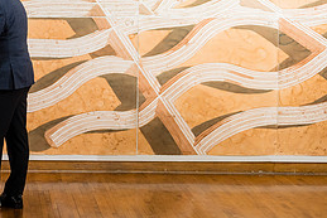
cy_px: 22
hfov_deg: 16.6
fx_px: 1081
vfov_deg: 11.5
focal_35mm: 119
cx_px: -37
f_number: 1.2
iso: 640
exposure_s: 1/320
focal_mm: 50
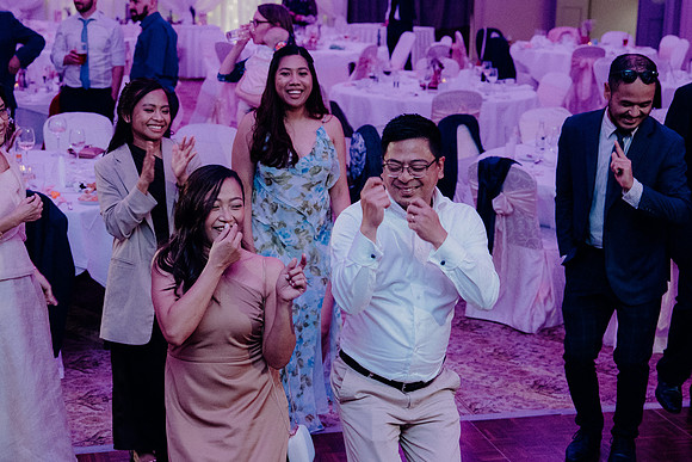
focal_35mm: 67
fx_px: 1288
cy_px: 231
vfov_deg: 20.3
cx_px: 346
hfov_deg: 30.1
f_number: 3.5
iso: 3200
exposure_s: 1/160
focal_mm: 45
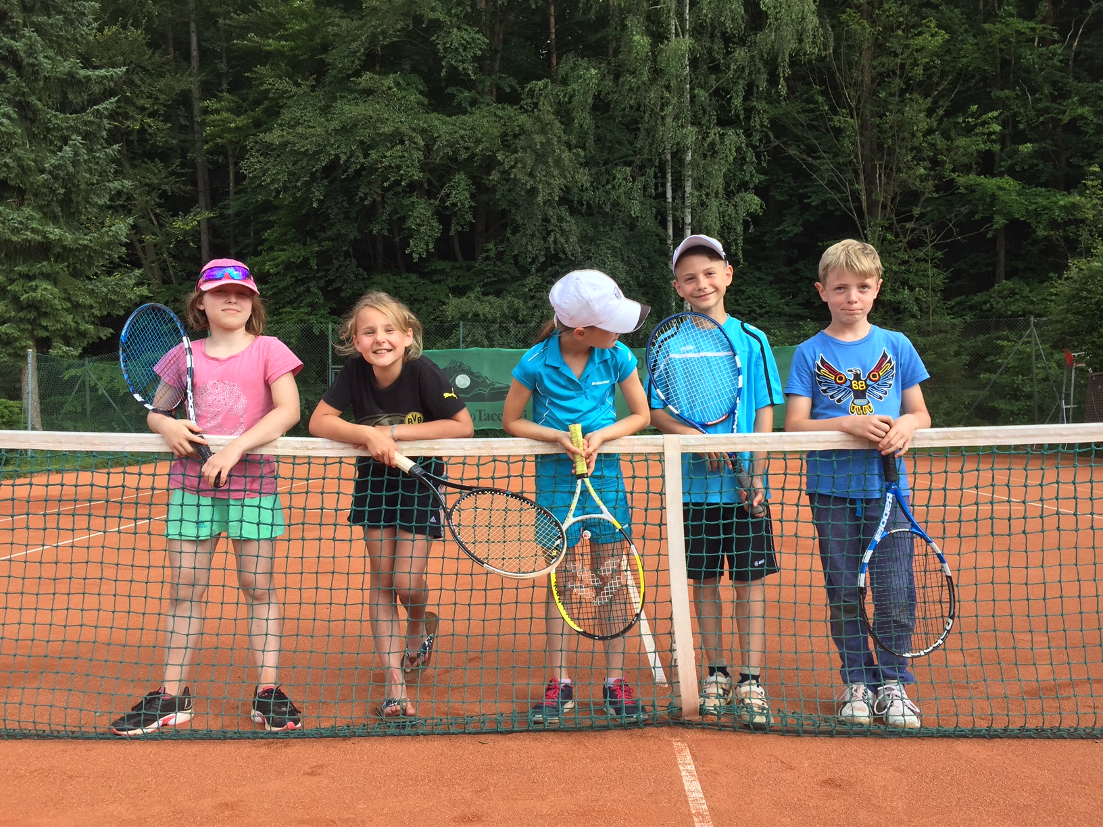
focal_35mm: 29
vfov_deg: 48.2
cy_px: 414
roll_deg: +0.1
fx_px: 924
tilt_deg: +0.0
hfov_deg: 61.7
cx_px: 552
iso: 32
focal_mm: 4.15
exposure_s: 1/520
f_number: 2.2
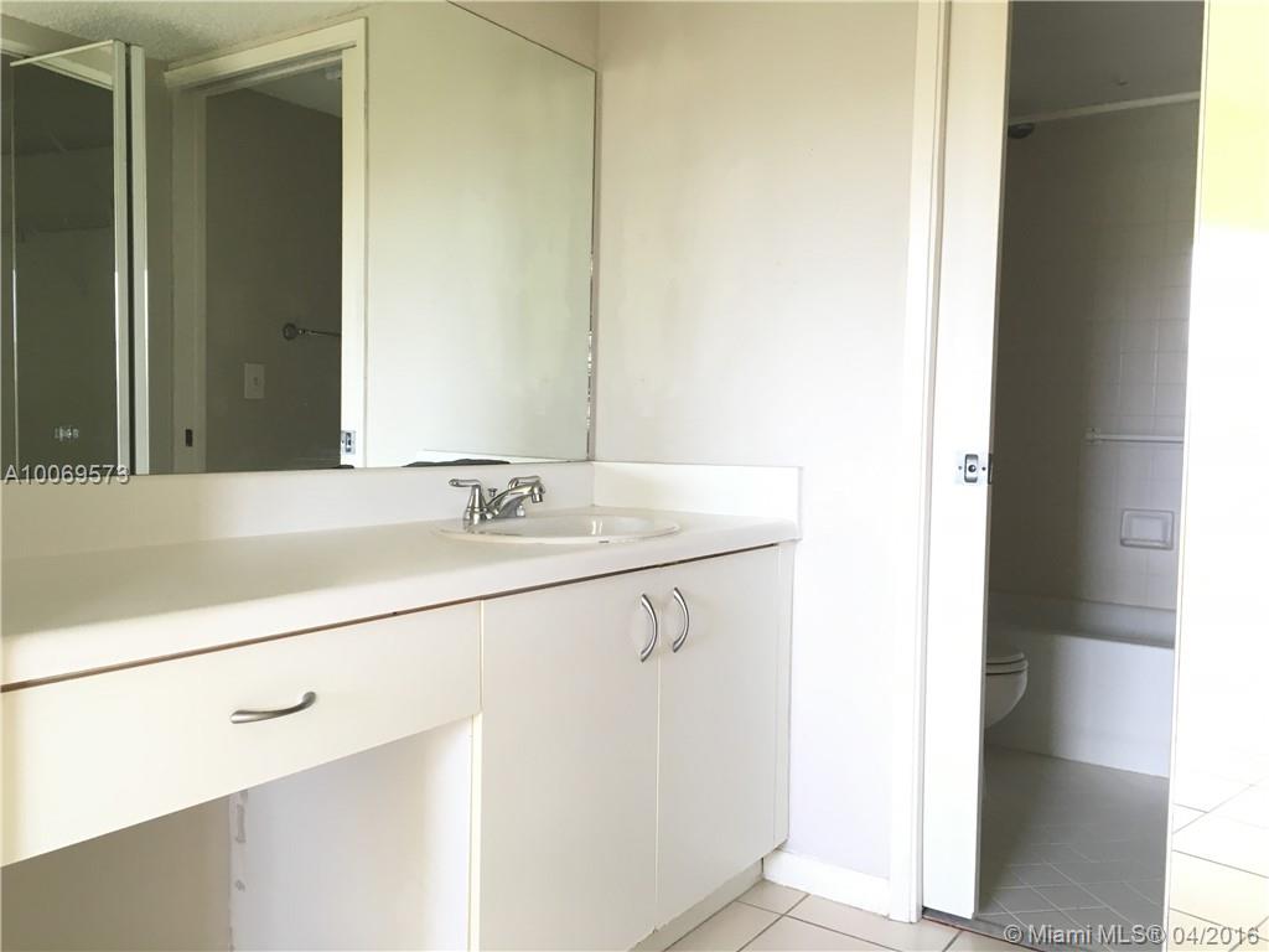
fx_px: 1063
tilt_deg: -3.8
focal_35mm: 29
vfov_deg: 48.2
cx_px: 634
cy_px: 476
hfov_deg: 61.7
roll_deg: -1.3
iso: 64
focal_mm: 4.15
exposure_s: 1/30
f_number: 2.2
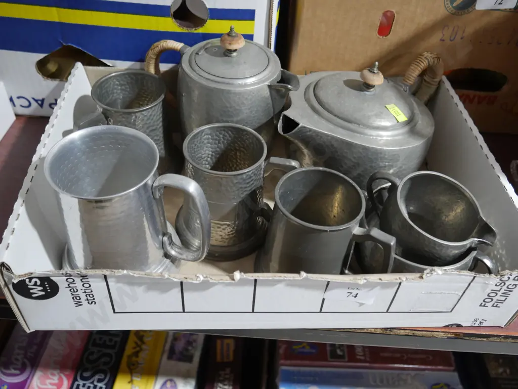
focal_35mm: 32
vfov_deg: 44.2
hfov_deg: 56.8
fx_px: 479
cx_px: 259
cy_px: 194
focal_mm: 16
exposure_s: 1/60
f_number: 3.6
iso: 1000
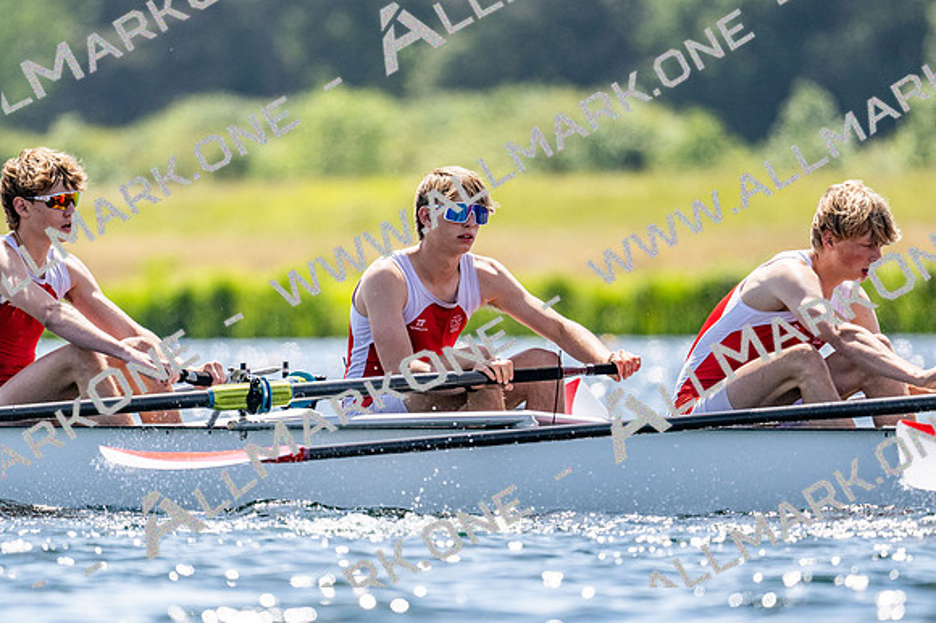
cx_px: 468
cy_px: 312
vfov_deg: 2.3
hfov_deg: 3.4
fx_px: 15591
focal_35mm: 600
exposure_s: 1/2500
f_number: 4.5
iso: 280
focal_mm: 400
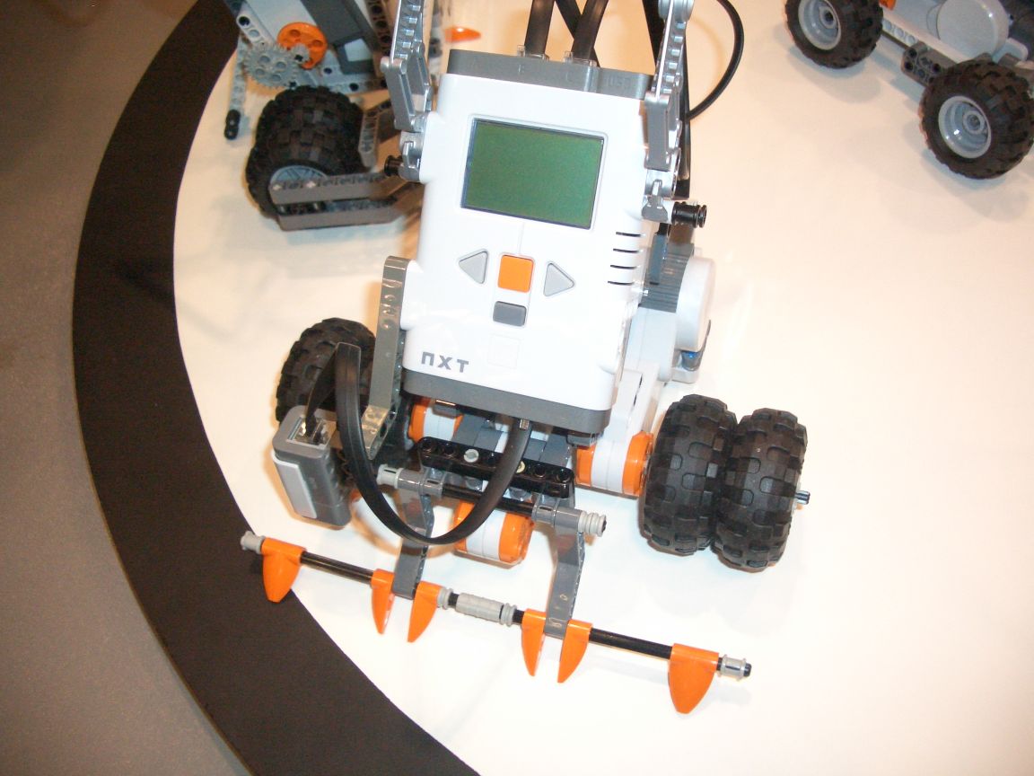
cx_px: 517
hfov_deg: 52.6
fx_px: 1045
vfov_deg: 40.7
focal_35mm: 35
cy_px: 388
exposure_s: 1/125
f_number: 2.6
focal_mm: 5.8
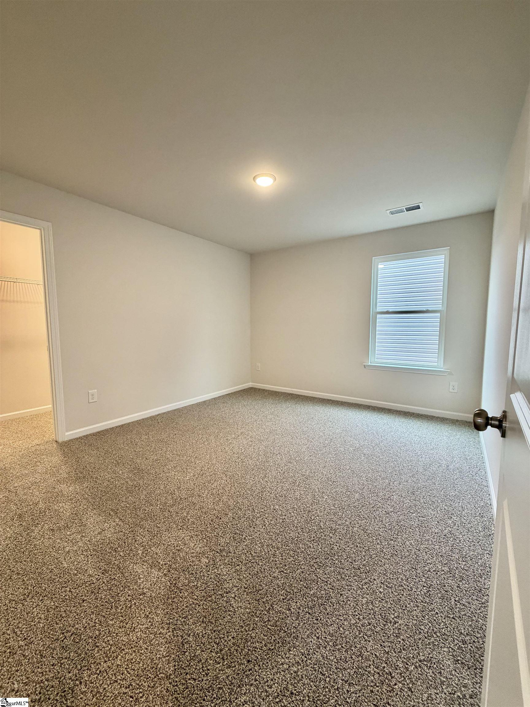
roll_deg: +0.1
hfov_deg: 85.7
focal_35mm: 14
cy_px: 354
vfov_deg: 102.1
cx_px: 265
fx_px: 286
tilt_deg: -4.2
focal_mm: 2.22
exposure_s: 1/60
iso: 250
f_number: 2.2
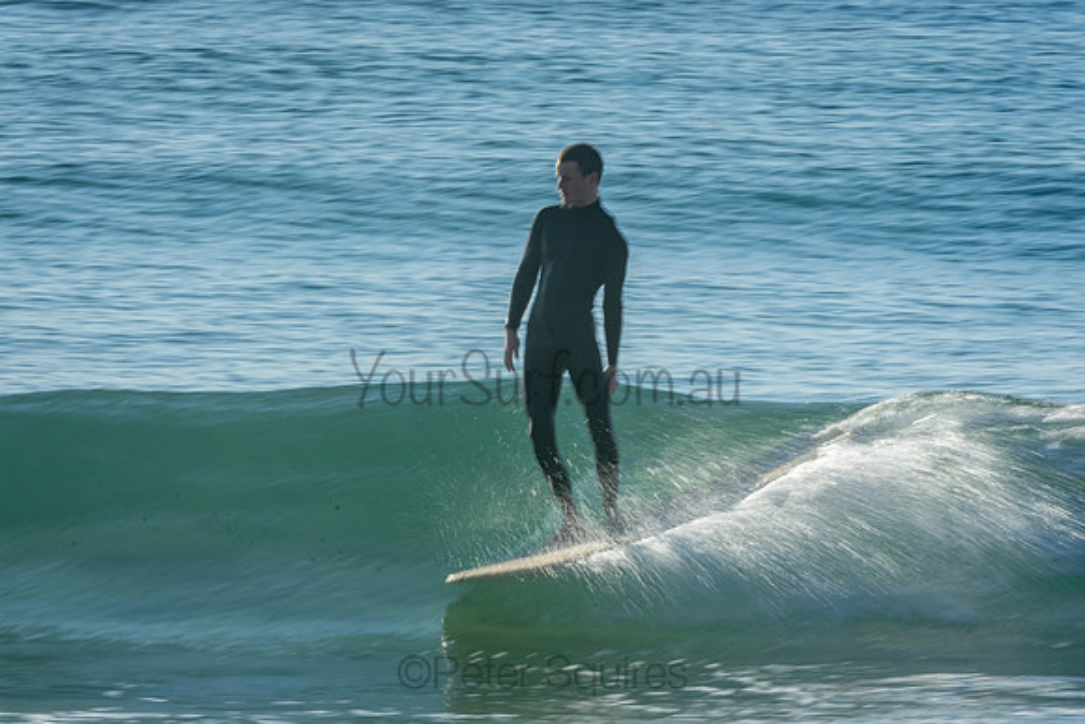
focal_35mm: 600
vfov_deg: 2.3
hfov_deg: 3.4
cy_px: 362
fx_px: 18087
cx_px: 542
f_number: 22
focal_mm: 400
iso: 100
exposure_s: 1/30
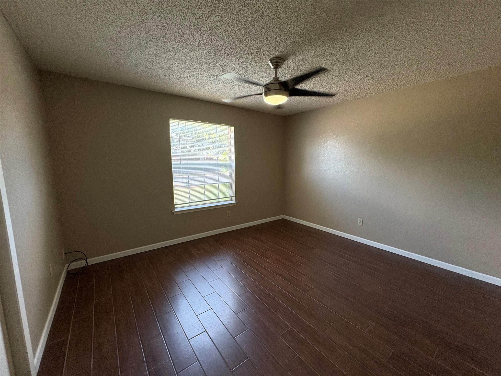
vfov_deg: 85.7
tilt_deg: -8.3
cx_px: 250
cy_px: 188
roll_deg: +0.7
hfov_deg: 102.1
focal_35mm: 14
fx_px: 203
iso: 320
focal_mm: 2.22
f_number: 2.2
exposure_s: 1/120
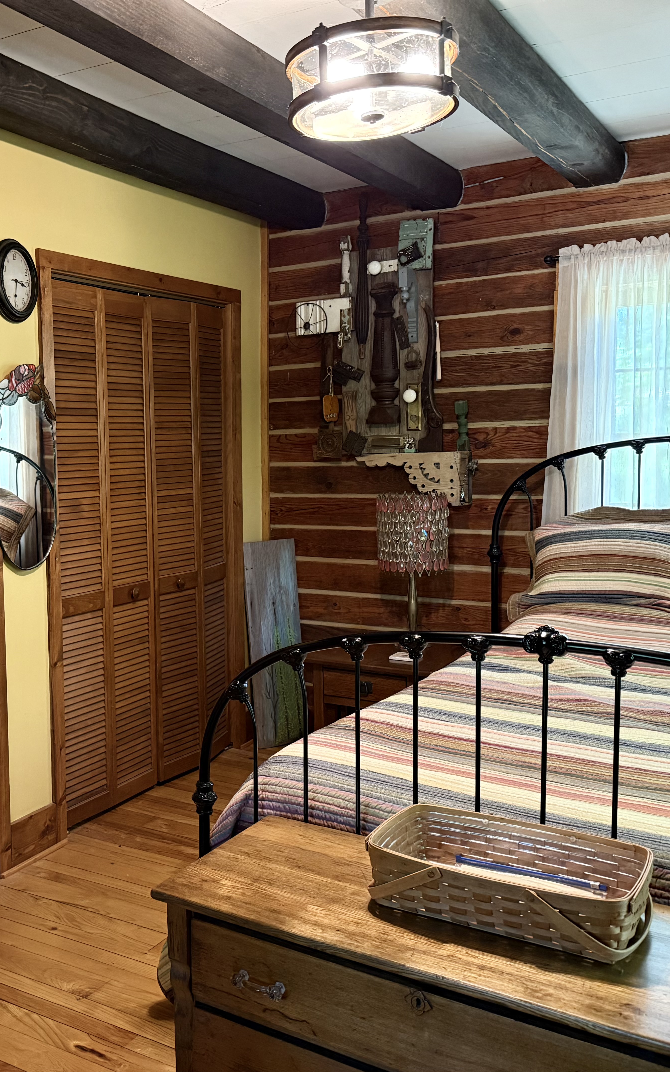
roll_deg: +1.4
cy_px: 537
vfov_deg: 56.7
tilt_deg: -5.4
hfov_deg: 36.2
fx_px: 993
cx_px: 153
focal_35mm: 34
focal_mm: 6.76
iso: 640
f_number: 1.78
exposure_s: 1/40
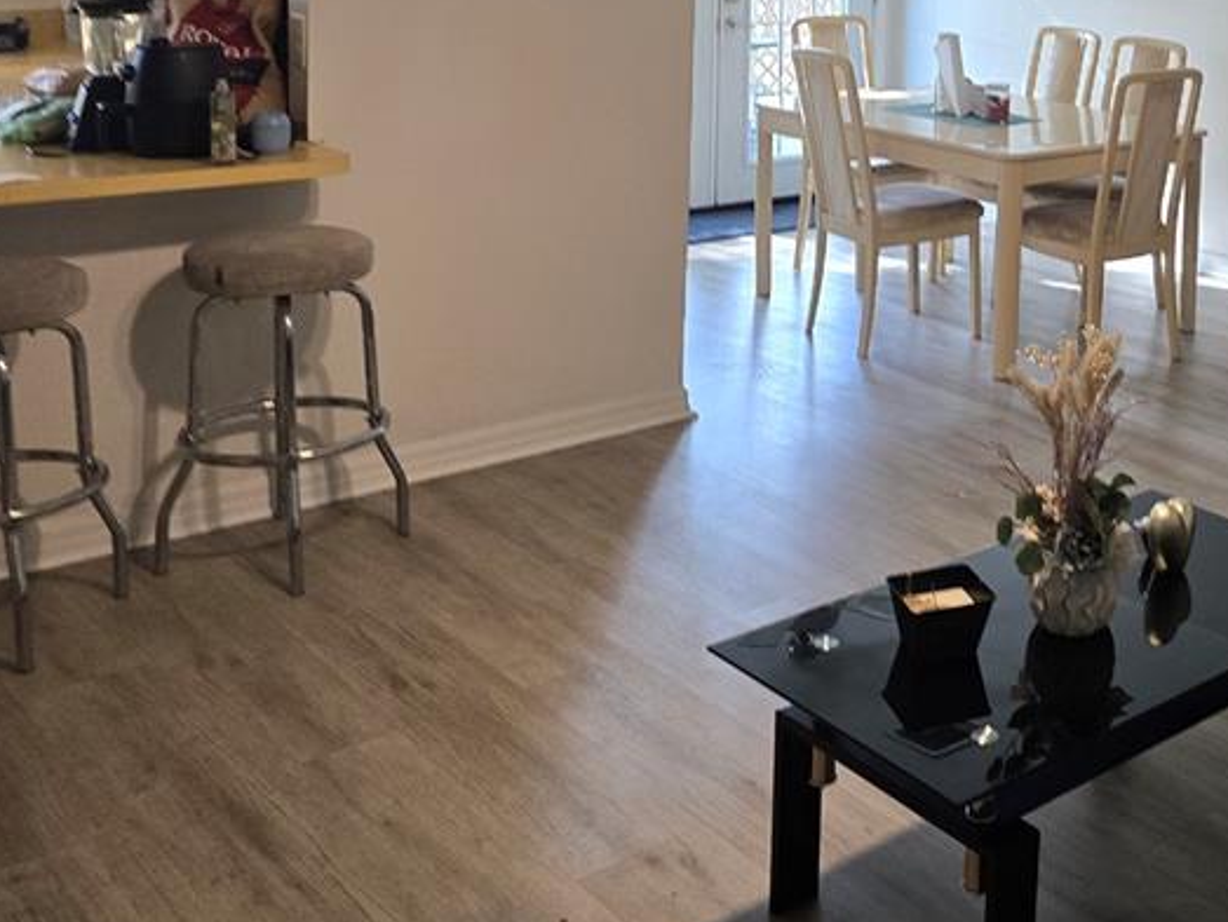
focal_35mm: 45
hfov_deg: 38.5
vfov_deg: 30.7
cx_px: 1151
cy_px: 84
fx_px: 1597
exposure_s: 1/120
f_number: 1.7
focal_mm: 6.3
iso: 200
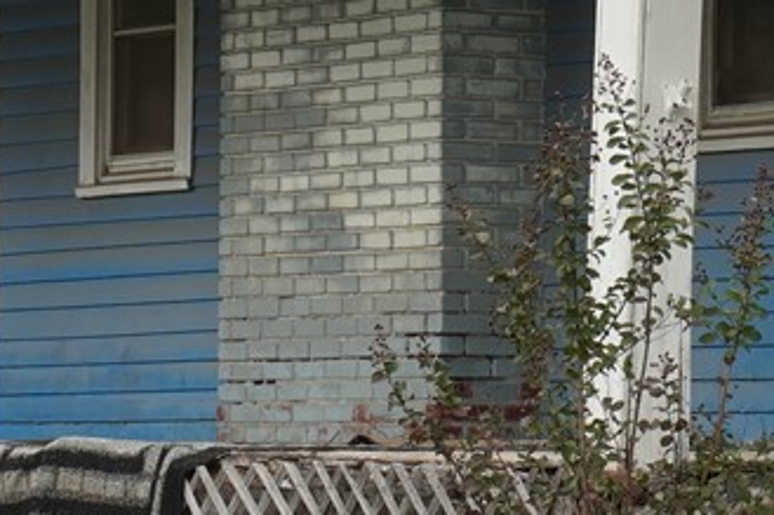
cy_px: -222
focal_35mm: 297
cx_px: 993
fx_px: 6382
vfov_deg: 4.6
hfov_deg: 6.9
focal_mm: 32
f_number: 8
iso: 100
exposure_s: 1/100
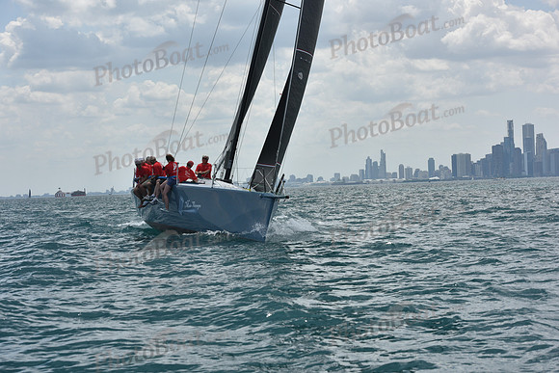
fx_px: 1165
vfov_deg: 18.2
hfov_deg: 27.0
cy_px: 186
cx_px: 280
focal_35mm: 75
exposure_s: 1/1250
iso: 250
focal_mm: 75
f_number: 8
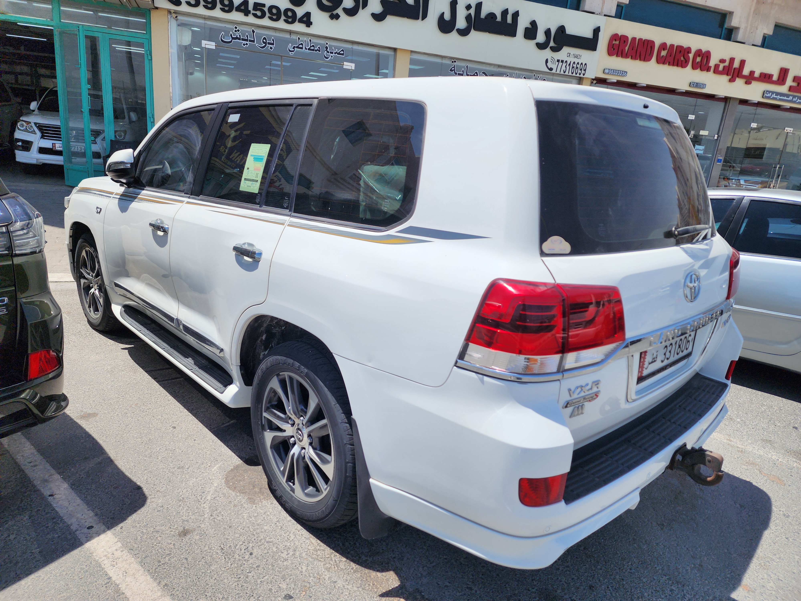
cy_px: 300
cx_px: 400
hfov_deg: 73.9
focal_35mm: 23
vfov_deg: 58.9
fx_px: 532
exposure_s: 1/1829
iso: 12
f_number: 1.8
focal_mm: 6.4
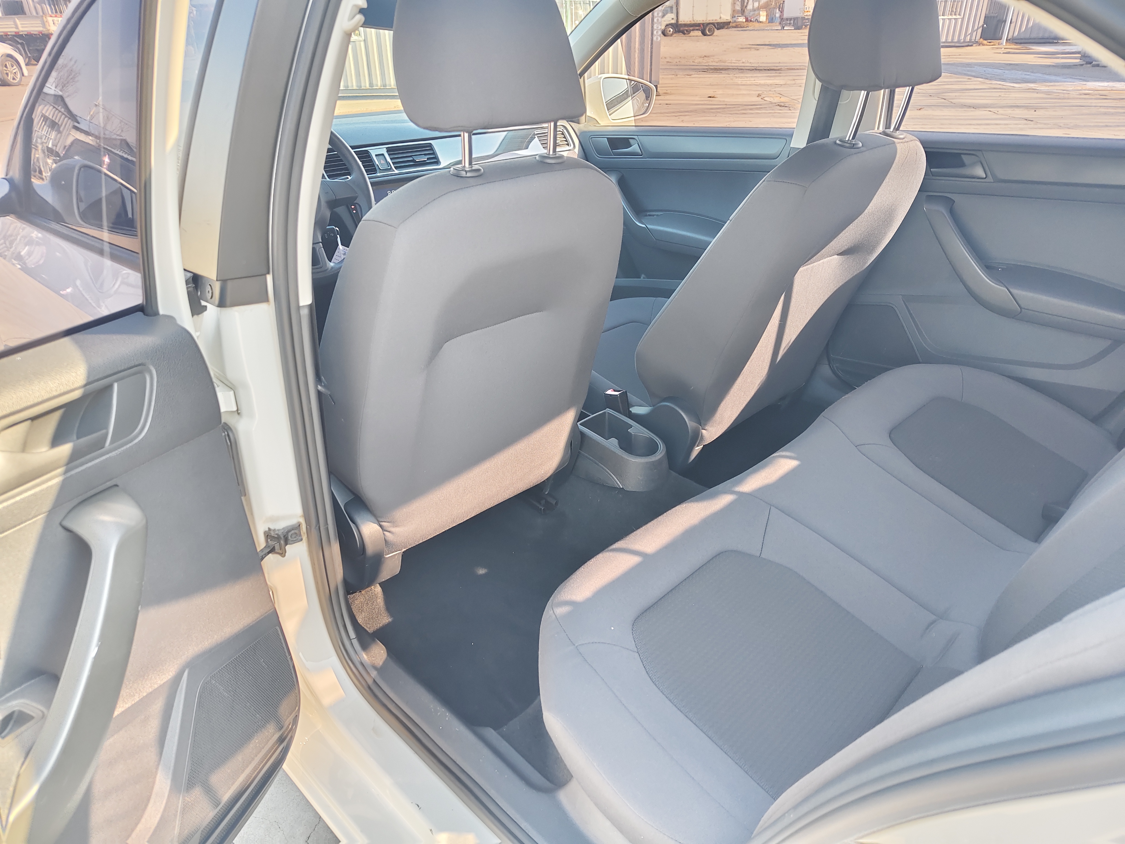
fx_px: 780
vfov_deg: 56.8
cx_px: 562
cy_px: 422
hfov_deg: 71.6
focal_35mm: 24
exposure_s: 1/100
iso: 653
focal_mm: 5.56
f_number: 1.88
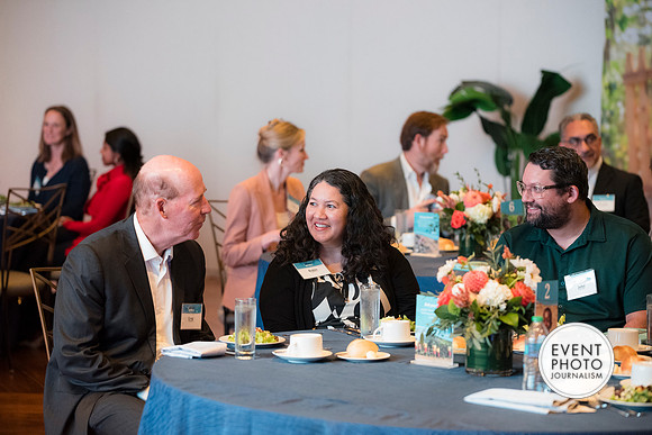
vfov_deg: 13.0
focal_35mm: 105
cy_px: 218
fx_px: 1902
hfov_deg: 19.5
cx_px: 326
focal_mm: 105
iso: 6400
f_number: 2.8
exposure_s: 1/100
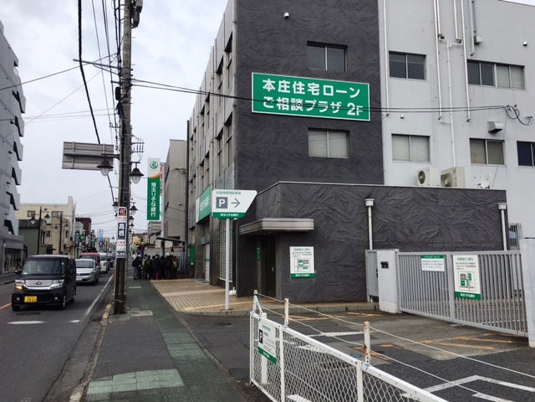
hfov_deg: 61.7
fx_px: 448
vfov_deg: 48.2
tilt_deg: +7.0
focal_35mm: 29
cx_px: 268
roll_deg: +0.6
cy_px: 201
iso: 25
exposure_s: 1/1026
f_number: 2.2
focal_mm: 4.15
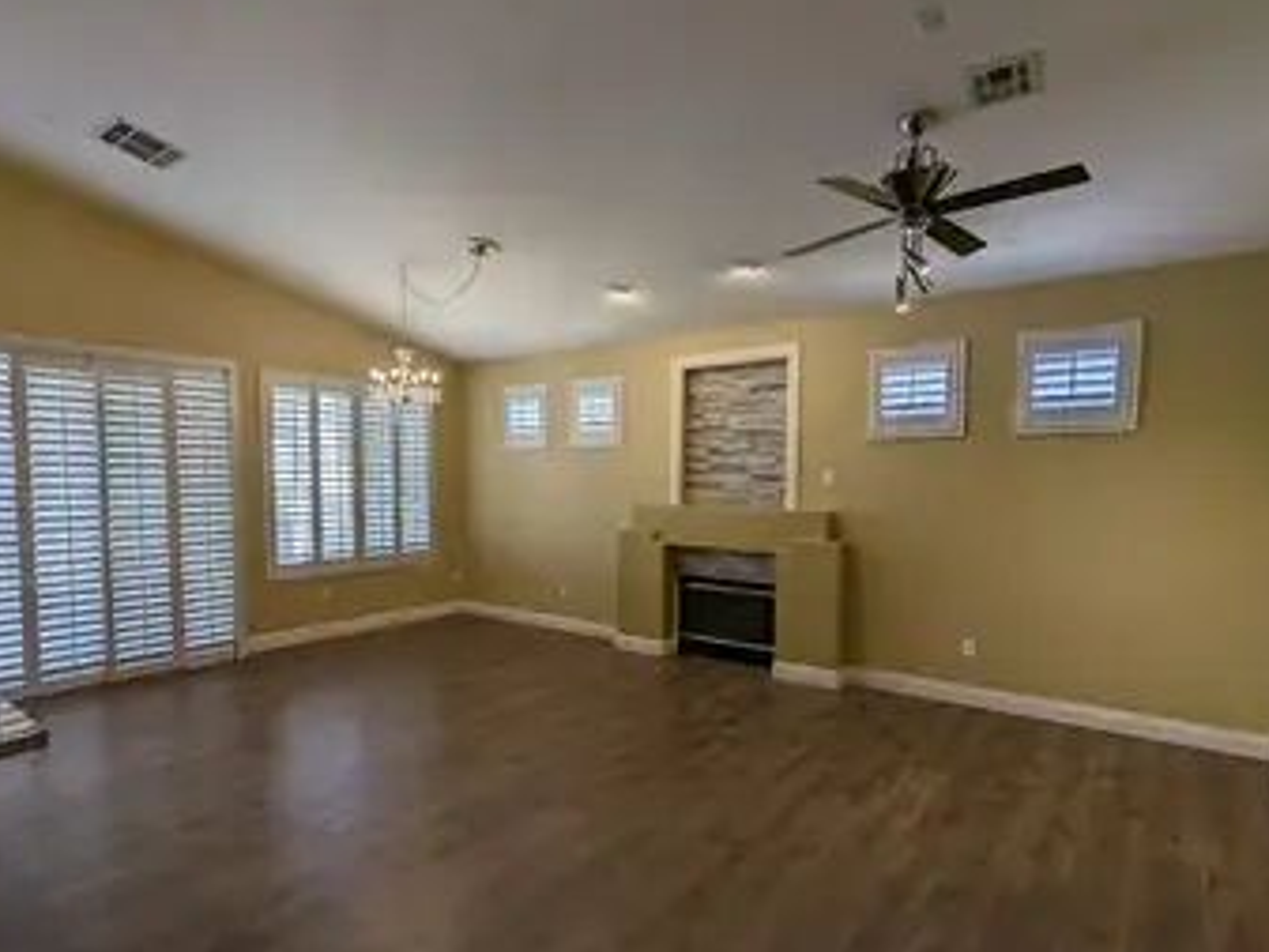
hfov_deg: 84.5
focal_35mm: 19
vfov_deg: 68.5
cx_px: 595
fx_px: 697
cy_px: 527
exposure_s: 1/120
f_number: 2.2
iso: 61
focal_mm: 2.35
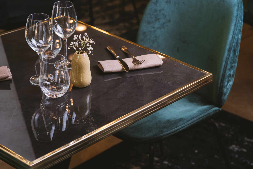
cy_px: 84
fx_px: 597
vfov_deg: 16.1
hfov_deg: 23.9
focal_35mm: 85
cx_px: 126
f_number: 5
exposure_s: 1/100
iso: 1600
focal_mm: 85
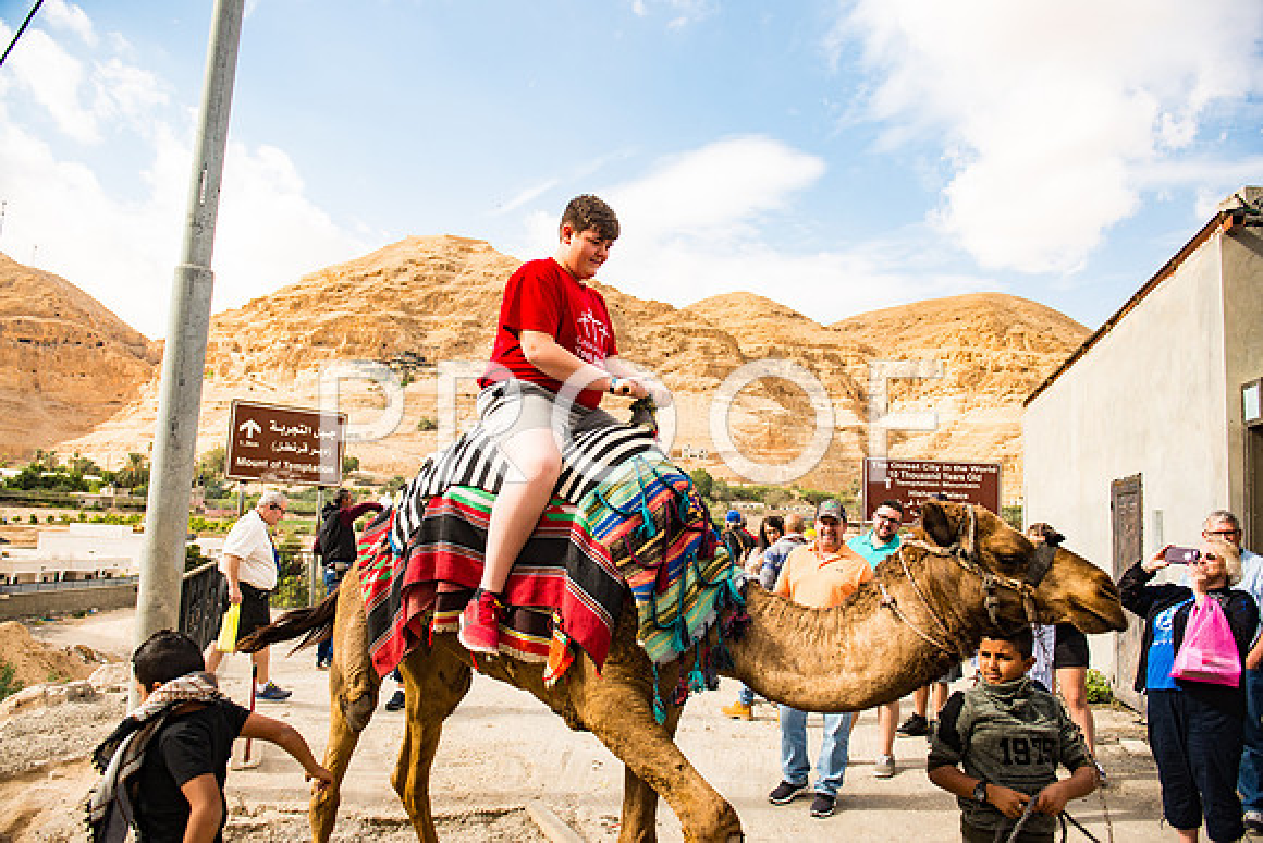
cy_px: 422
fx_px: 842
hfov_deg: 73.7
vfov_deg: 53.2
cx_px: 632
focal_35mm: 24
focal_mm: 24
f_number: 2.8
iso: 200
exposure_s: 1/2500
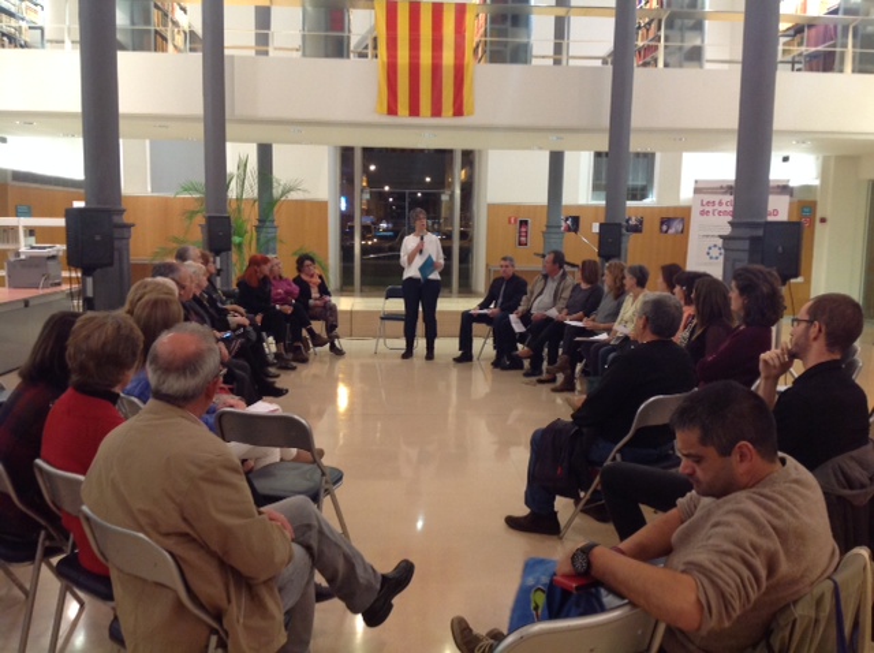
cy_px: 326
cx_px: 437
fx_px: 882
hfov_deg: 52.7
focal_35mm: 35
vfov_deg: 40.6
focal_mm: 4.28
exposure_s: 1/17
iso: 200
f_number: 2.4
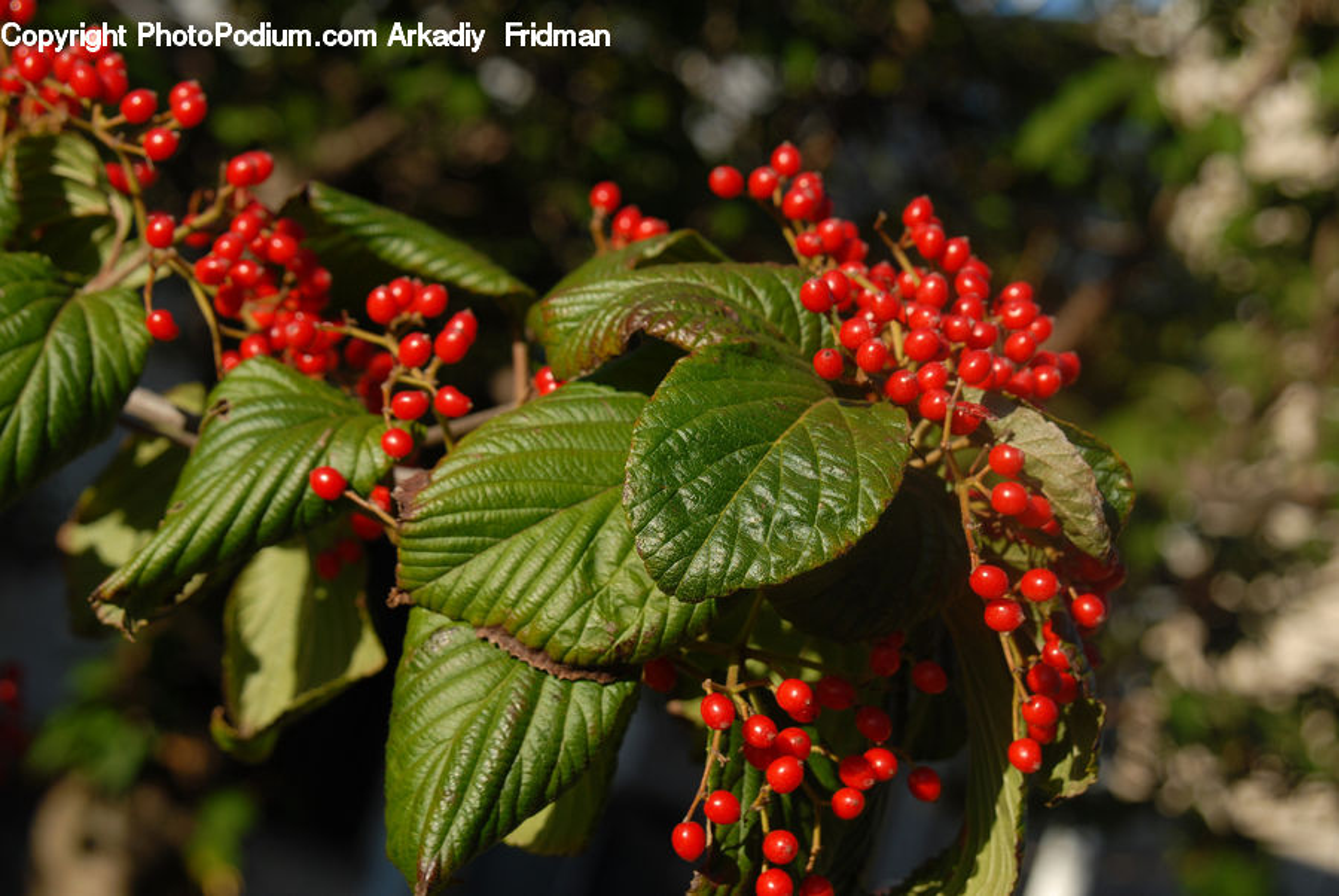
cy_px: 448
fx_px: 2904
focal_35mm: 78
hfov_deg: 26.0
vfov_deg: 17.5
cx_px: 670
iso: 100
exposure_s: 1/200
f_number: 7.1
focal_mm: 52
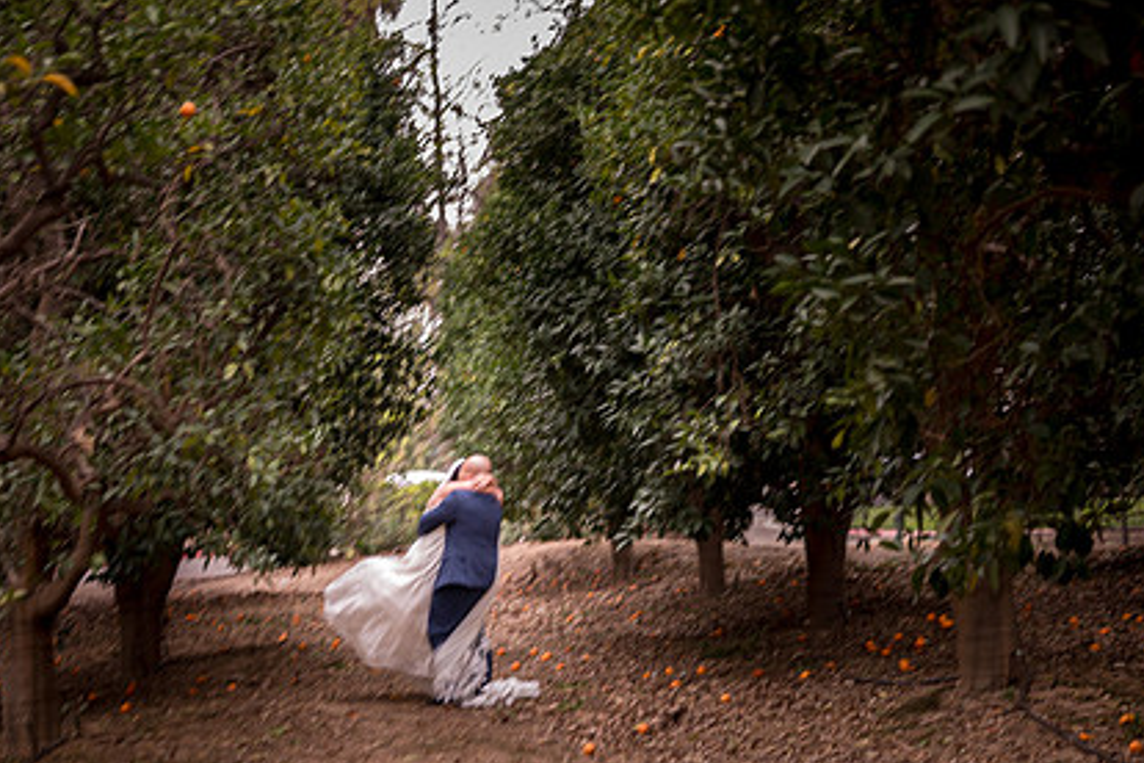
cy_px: 437
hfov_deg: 35.6
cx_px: 484
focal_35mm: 56
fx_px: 1779
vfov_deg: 24.2
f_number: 2
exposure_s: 1/80
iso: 100
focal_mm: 40
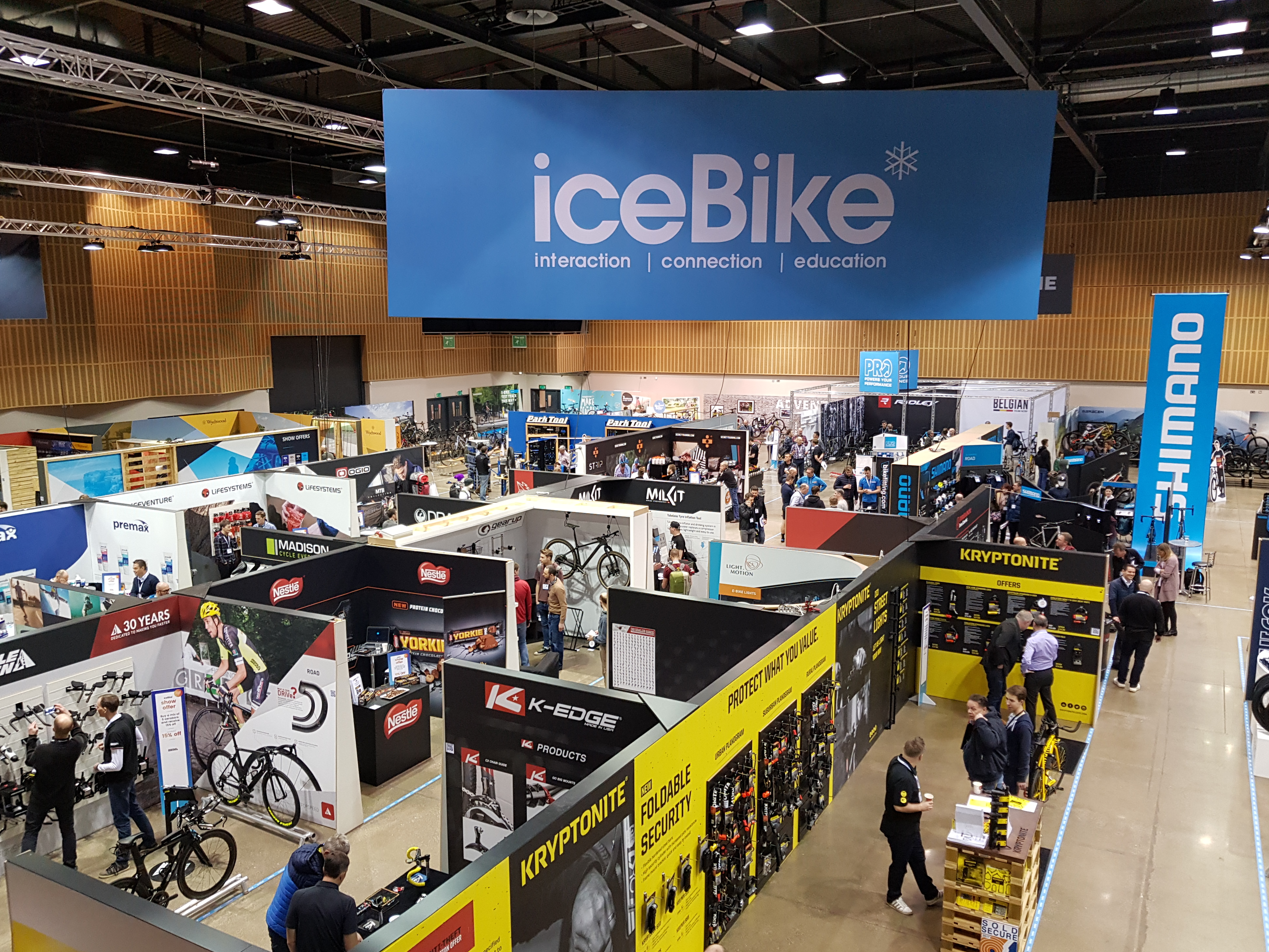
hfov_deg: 65.3
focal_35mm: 27
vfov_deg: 51.4
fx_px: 990
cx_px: 635
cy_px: 475
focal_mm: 4.2
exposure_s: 1/50
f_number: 1.7
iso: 160
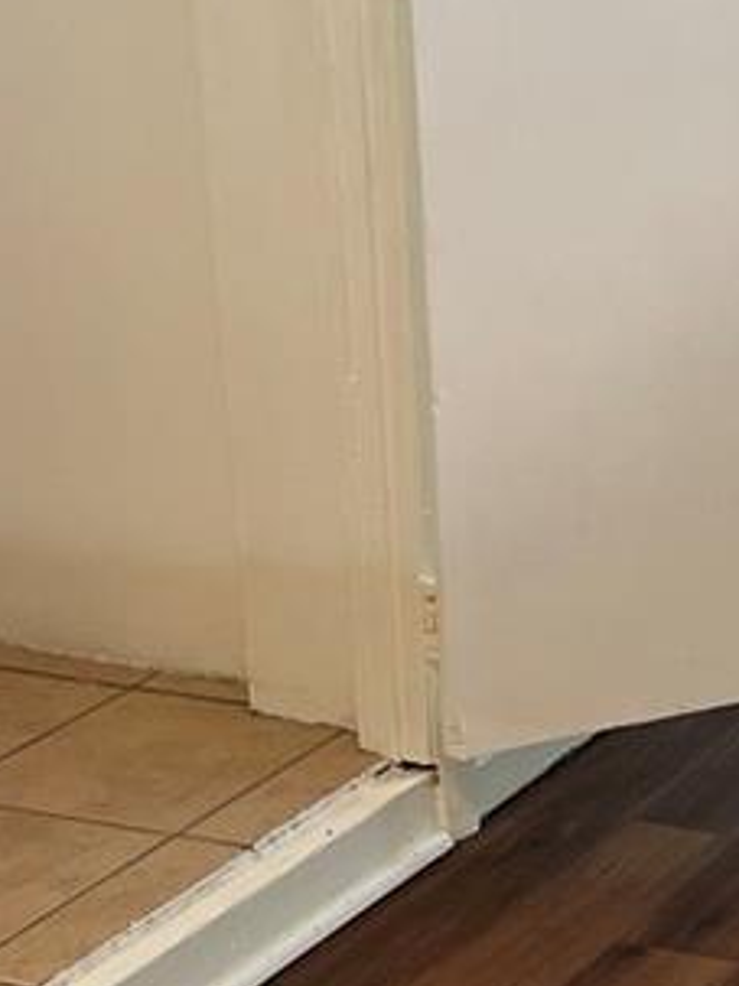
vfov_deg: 18.8
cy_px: 150
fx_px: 2934
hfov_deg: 13.4
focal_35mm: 103
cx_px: 1175
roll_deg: +0.4
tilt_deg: -12.6
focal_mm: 5.1
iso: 100
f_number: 1.6
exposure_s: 1/120
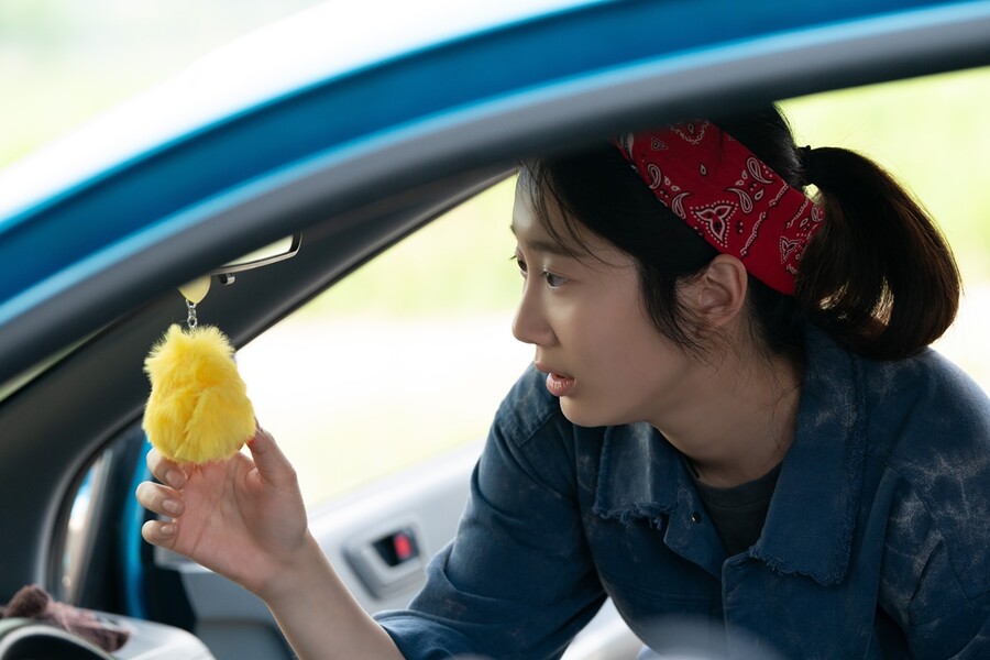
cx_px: 495
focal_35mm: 115
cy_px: 330
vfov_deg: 11.9
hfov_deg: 17.8
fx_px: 3162
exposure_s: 1/320
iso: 800
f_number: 4.5
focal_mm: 115
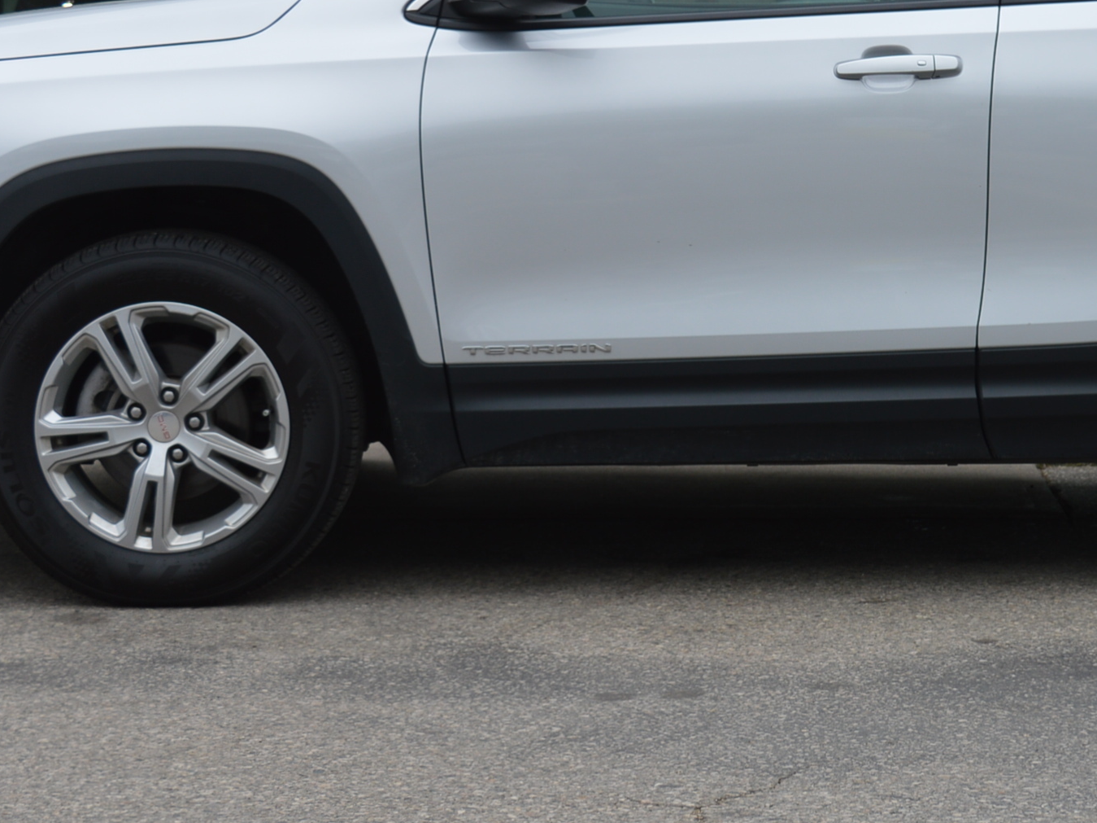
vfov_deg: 16.3
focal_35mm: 90
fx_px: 2851
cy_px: 186
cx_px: 837
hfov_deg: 21.6
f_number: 5.6
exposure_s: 1/125
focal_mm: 28
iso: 100
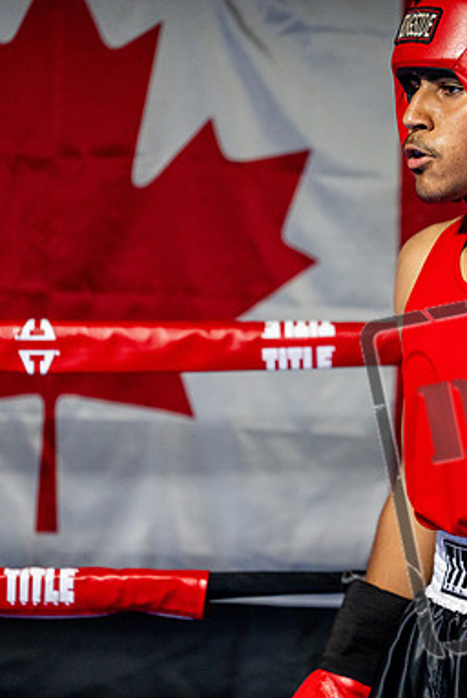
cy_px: 351
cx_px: 365
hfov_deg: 6.1
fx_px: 4409
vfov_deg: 9.1
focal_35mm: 227
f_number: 2
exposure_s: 1/1000
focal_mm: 150
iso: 4000
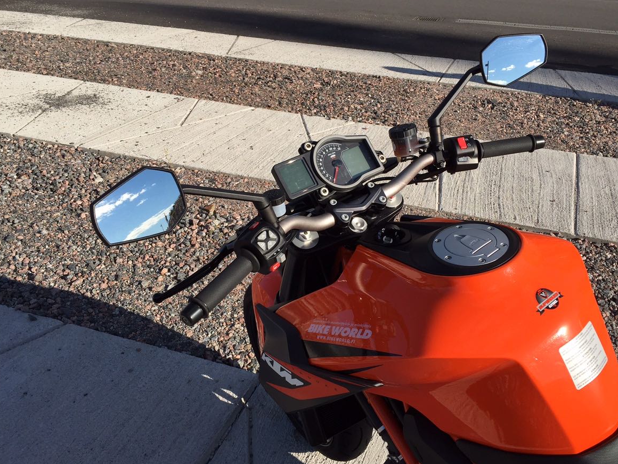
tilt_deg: -26.3
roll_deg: -4.4
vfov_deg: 44.1
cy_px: 222
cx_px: 334
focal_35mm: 32
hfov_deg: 56.7
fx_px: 571
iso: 32
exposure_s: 1/1980
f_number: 2.2
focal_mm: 4.15
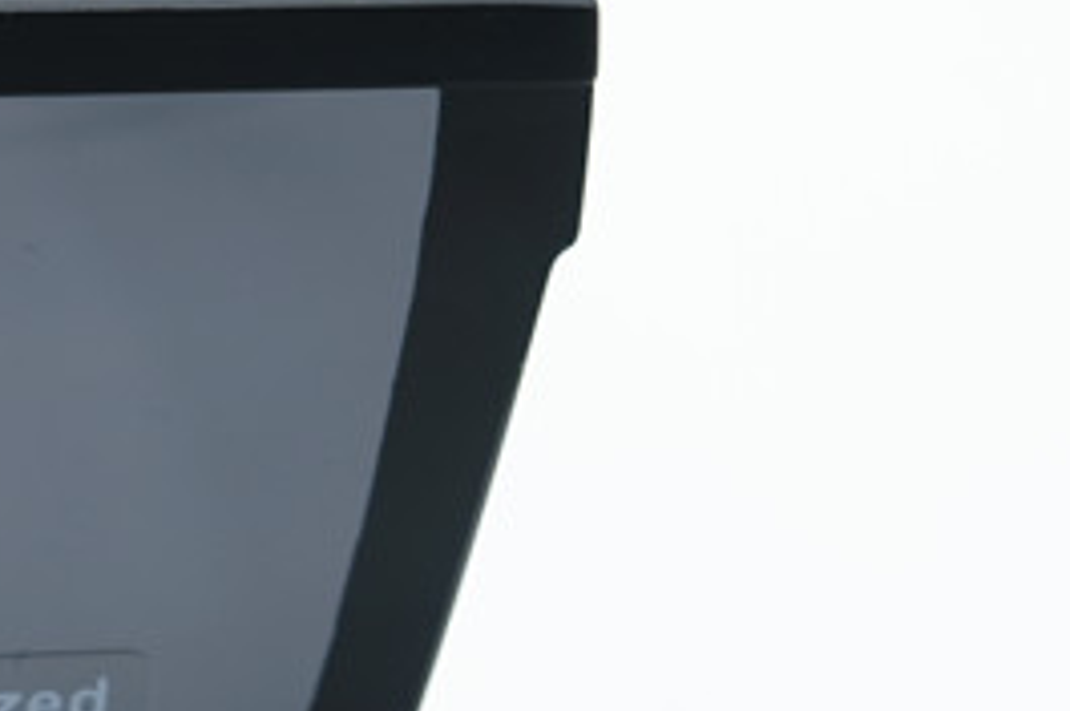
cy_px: 420
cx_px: -888
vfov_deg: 6.7
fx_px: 6056
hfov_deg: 9.6
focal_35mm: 204
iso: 160
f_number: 4.5
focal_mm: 35.8
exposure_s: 1/210
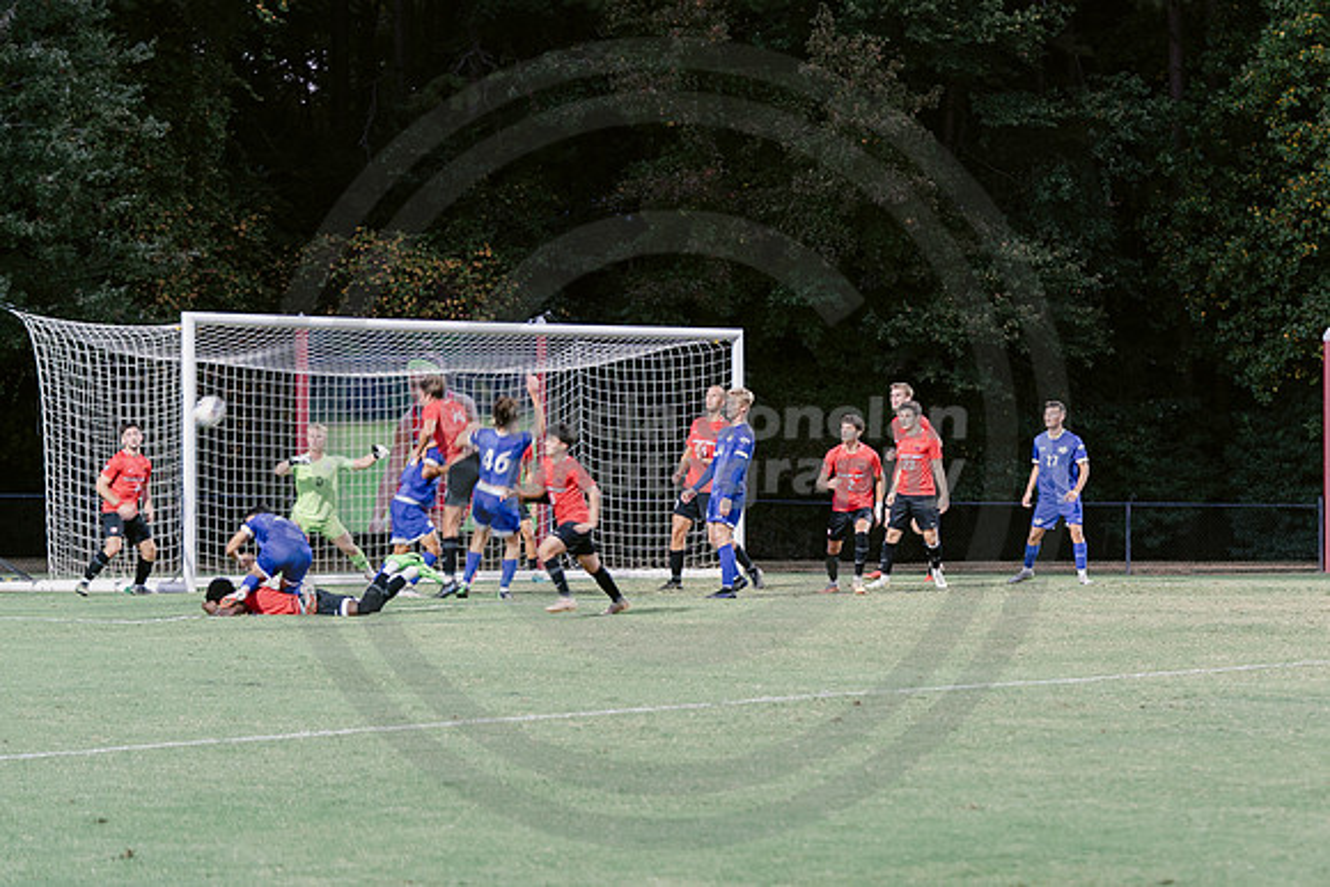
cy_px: 580
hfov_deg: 15.8
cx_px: 954
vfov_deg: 10.6
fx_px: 4772
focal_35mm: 129
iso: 640
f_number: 2.8
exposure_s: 1/80
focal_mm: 90
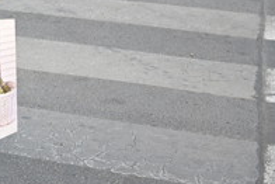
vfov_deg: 11.5
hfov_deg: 16.1
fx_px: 887
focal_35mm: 116
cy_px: -63
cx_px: -136
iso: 320
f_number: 5.6
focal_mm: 33
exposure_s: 1/320
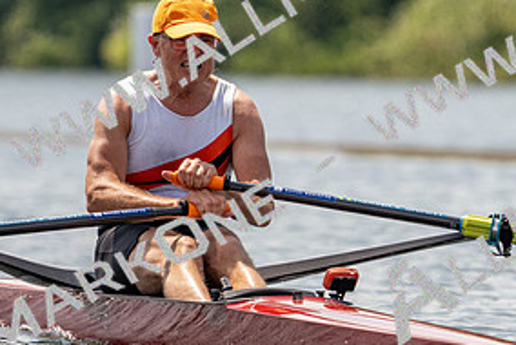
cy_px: 173
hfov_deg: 2.3
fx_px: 13114
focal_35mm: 914
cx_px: 233
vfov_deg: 1.5
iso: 200
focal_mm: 448
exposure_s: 1/1600
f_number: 6.3
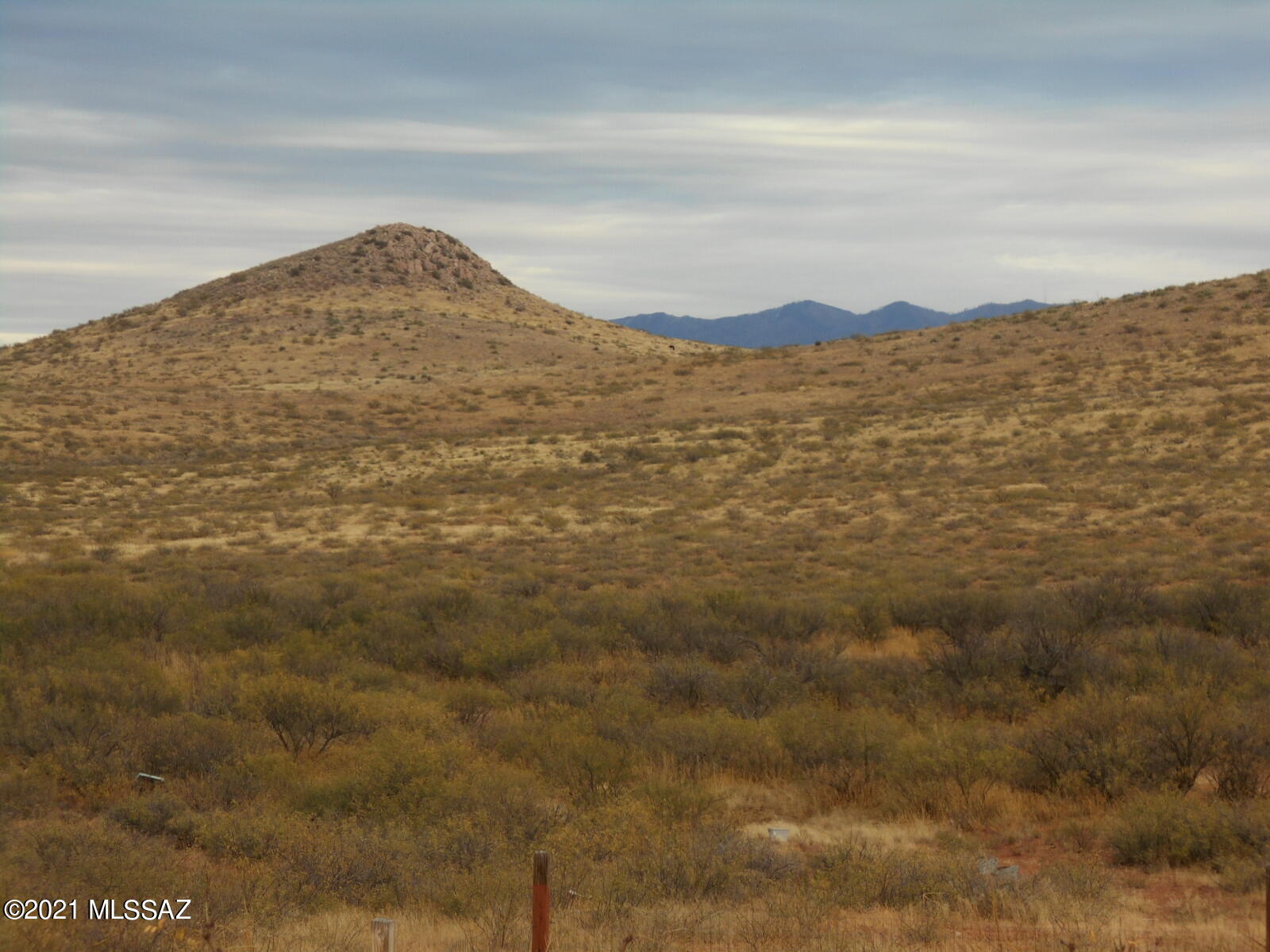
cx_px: 635
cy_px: 476
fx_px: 3595
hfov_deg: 20.0
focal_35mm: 98
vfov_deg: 15.1
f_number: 5.5
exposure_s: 1/100
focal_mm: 17.6
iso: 80
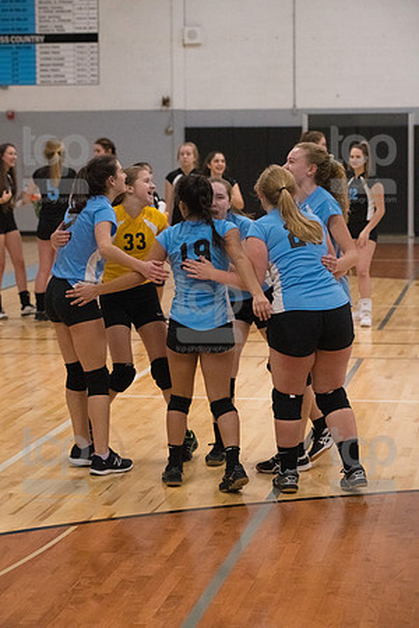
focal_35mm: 95
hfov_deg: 14.4
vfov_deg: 21.5
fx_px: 1658
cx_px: 210
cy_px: 314
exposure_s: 1/1000
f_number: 4.5
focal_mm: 95
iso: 8000
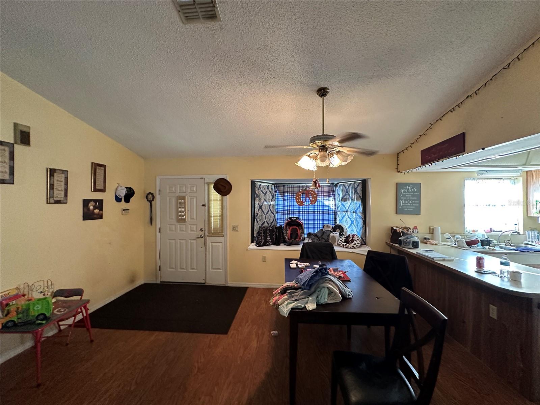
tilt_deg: +0.1
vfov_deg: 85.7
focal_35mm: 14
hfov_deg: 102.1
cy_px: 202
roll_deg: +0.1
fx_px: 218
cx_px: 270
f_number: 2.2
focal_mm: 2.22
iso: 500
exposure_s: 1/60
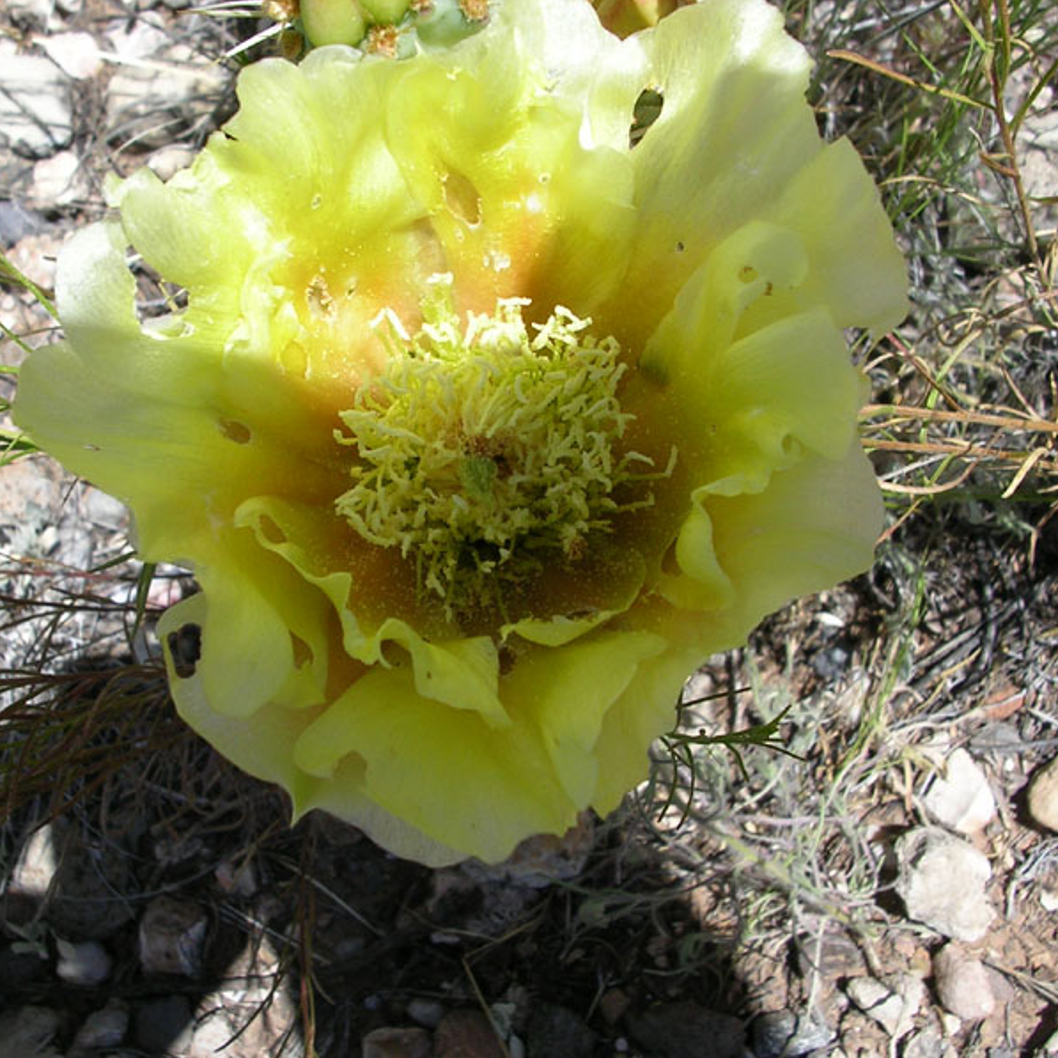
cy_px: 530
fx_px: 1556
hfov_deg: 37.4
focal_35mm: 45
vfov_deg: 37.6
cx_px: 418
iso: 50
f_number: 5.6
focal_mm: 5.8
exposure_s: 1/272
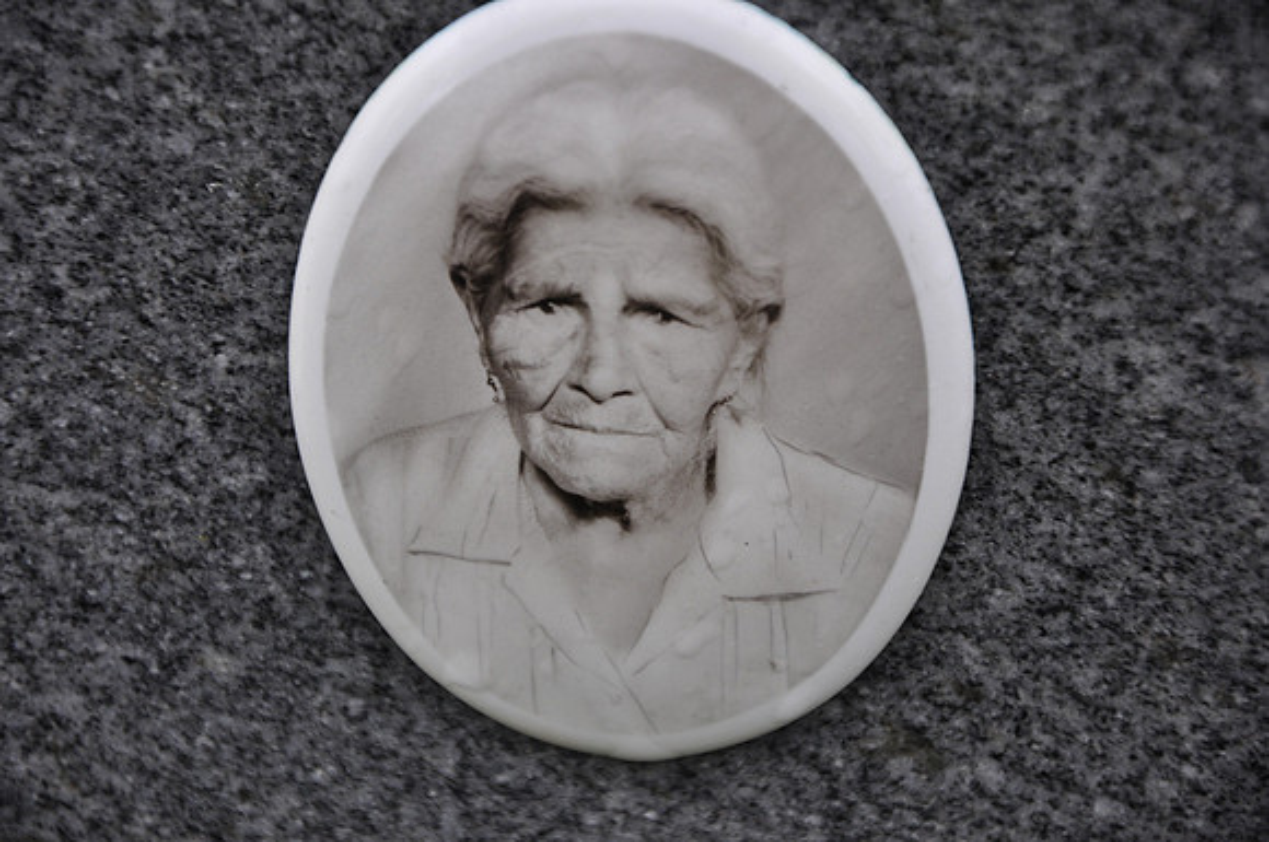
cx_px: 634
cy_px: 421
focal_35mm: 158
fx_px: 5544
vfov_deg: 8.7
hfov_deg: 13.1
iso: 400
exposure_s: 1/100
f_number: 5.6
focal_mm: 105
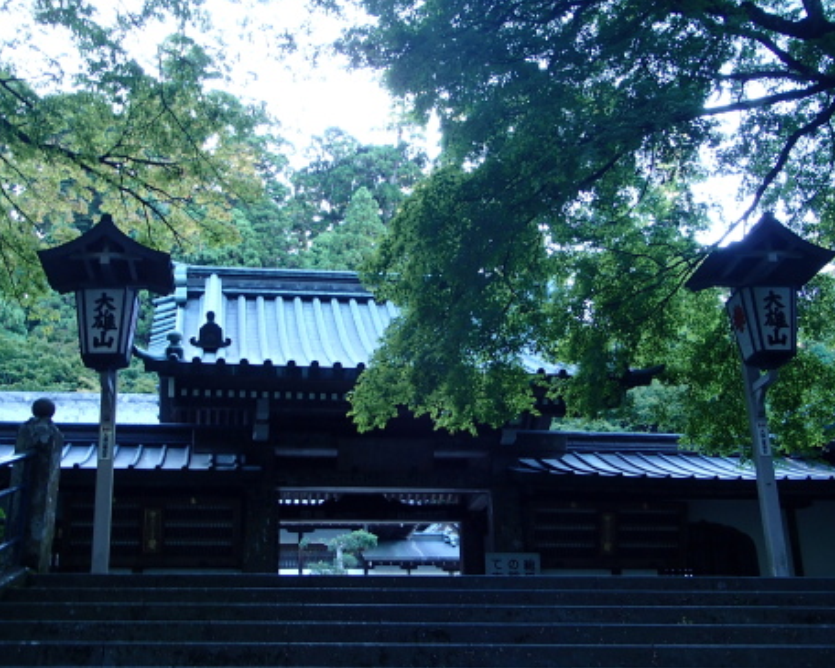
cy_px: 338
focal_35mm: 46
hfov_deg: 40.3
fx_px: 1137
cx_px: 416
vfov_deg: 32.8
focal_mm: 7.73
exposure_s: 1/20
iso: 200
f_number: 4.8
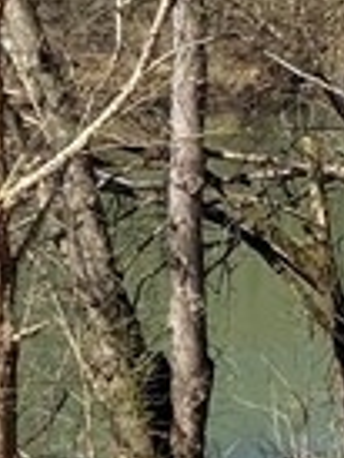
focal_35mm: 194
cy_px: 40
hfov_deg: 6.9
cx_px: -671
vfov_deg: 10.1
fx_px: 2567
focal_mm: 4.25
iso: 32
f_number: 1.8
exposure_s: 1/1484
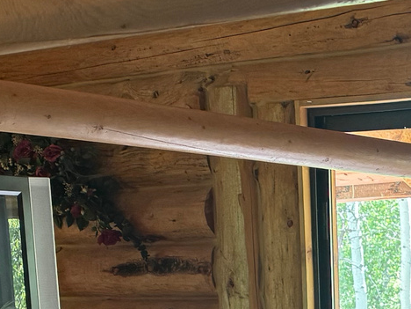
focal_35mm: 105
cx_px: 502
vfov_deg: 13.1
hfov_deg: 17.8
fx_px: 1247
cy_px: 497
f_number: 1.78
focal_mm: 6.76
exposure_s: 1/78
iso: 200
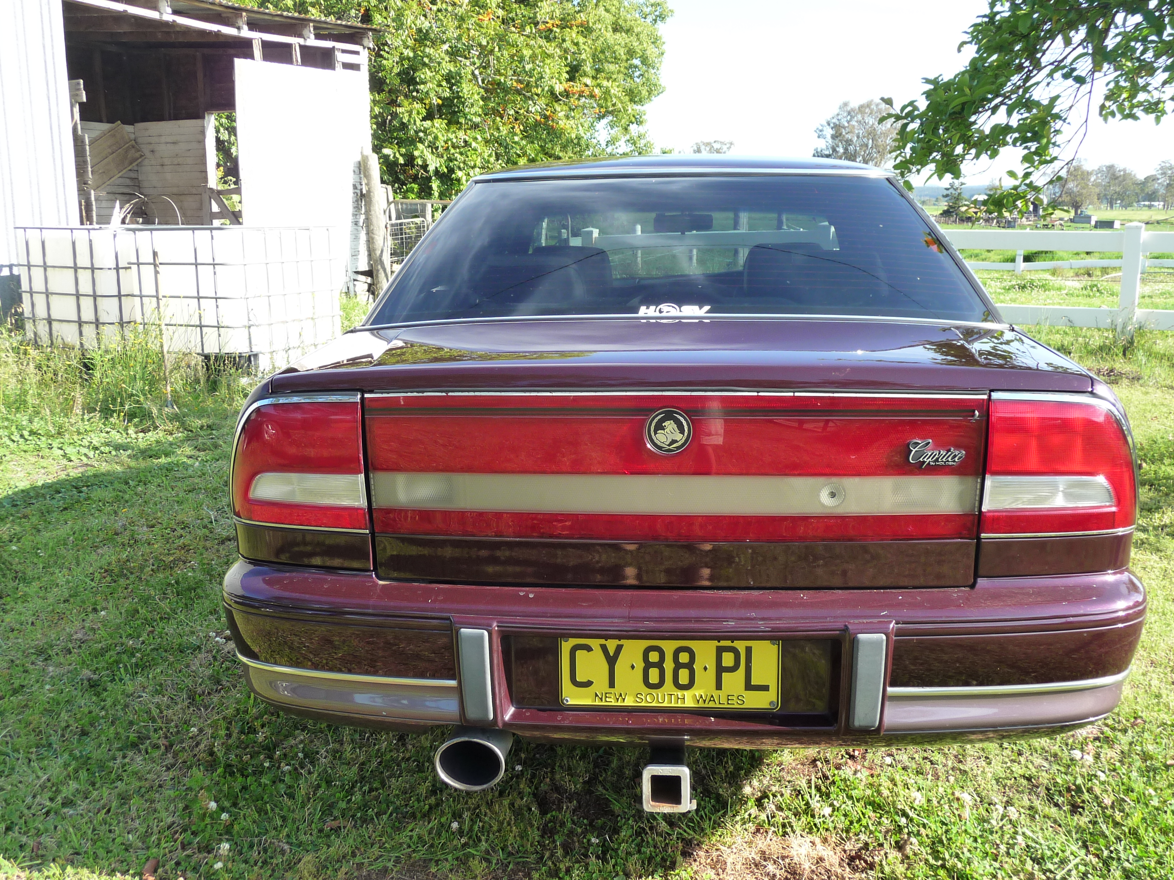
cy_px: 440
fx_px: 1085
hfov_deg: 56.8
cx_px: 587
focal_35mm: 32
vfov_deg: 44.2
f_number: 3.5
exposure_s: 1/200
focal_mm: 5.3
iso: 160
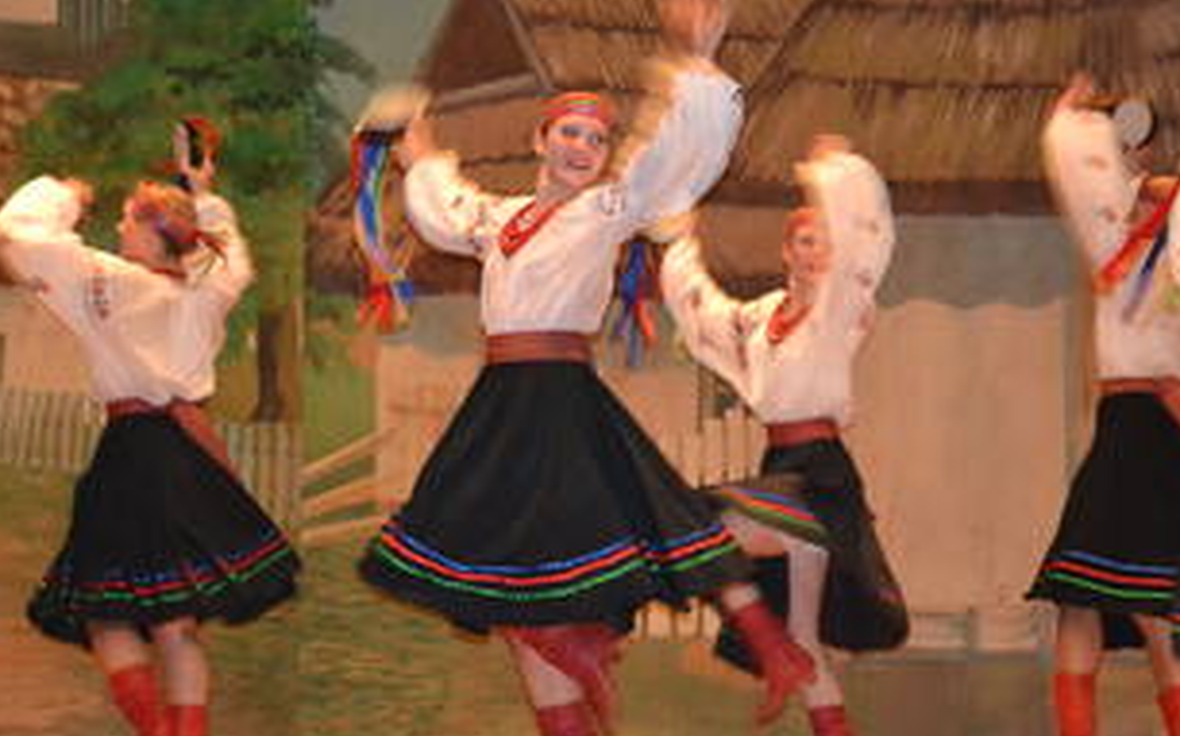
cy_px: 268
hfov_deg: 12.0
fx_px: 5626
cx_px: 760
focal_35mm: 175
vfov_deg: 7.5
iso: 3200
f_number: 5.3
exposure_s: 1/60
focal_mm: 70
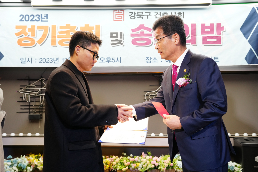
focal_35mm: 33
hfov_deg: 57.2
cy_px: 86
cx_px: 129
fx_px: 236
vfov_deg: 40.0
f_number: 4.5
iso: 1000
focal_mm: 33
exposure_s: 1/160
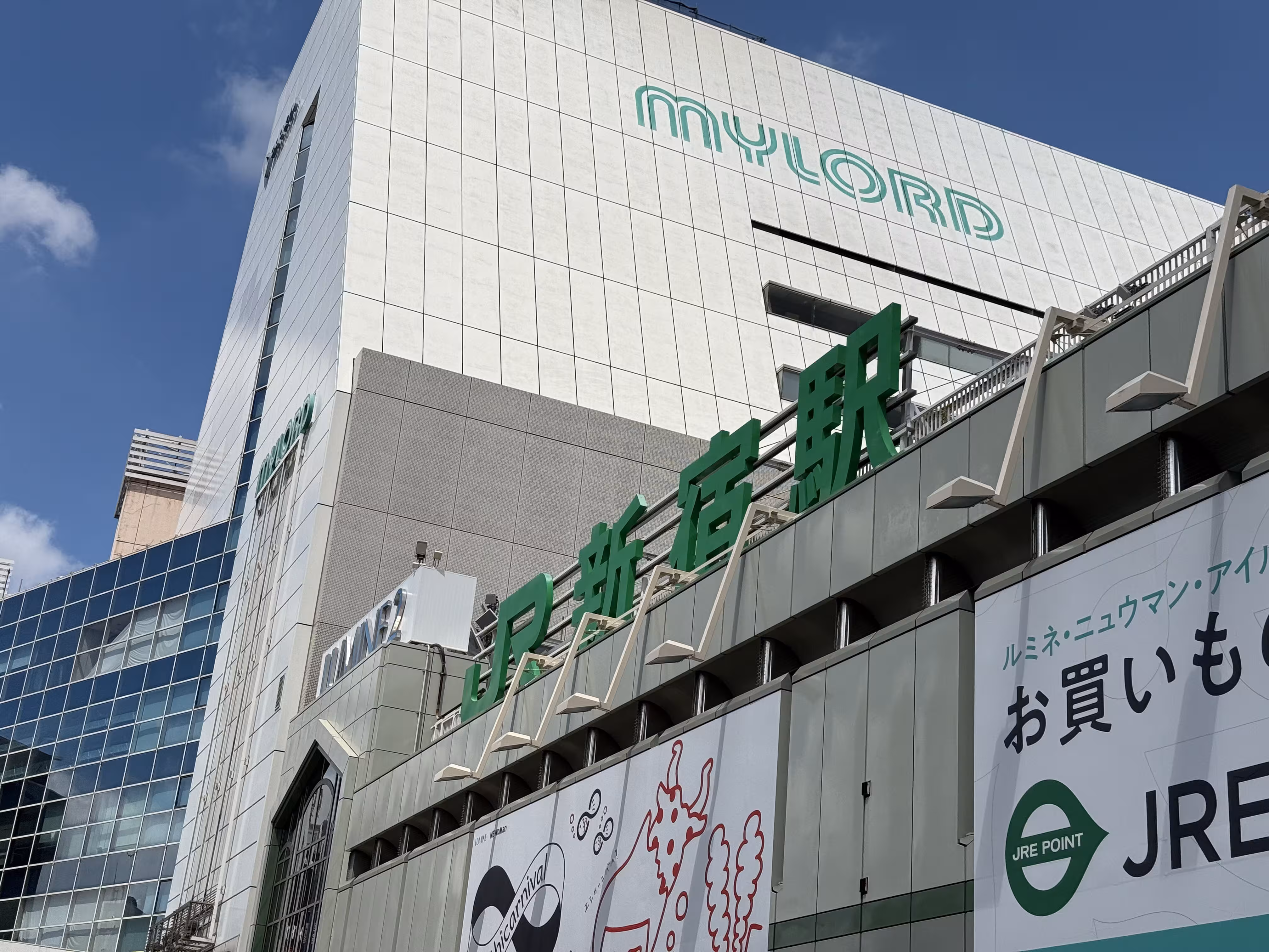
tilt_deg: +20.3
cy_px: 476
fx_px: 1760
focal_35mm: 48
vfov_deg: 30.3
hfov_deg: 39.7
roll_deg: -3.6
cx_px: 634
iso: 50
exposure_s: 1/11364
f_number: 1.78
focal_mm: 6.76
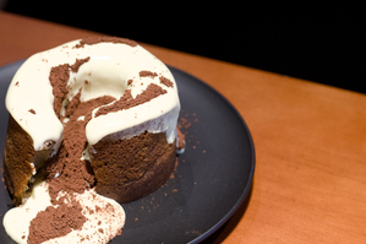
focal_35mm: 105
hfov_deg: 19.3
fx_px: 1067
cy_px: 107
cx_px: 88
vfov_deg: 13.0
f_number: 4
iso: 3200
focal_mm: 56
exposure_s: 1/160
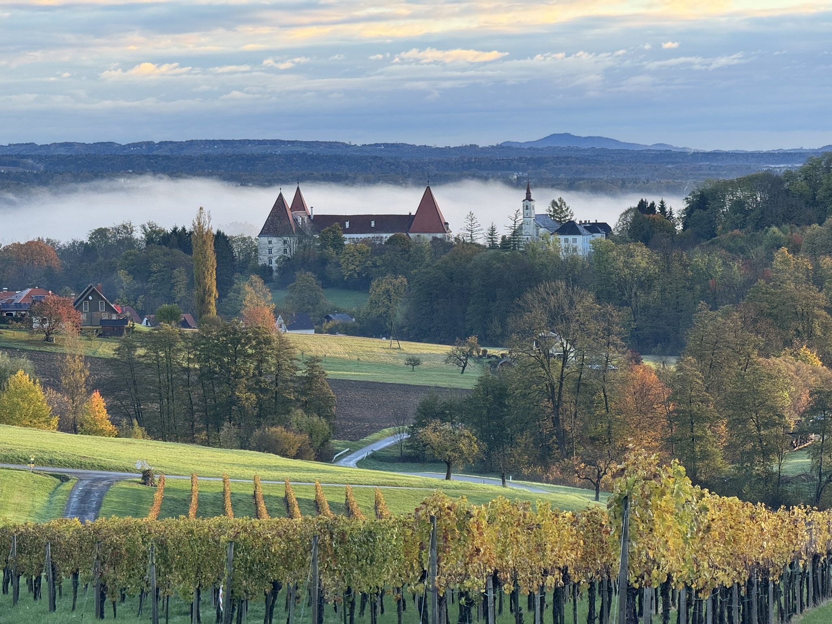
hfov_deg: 16.4
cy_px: 312
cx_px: 416
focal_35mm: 120
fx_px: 2884
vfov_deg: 12.3
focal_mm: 15.66
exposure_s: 1/117
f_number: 2.8
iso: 50
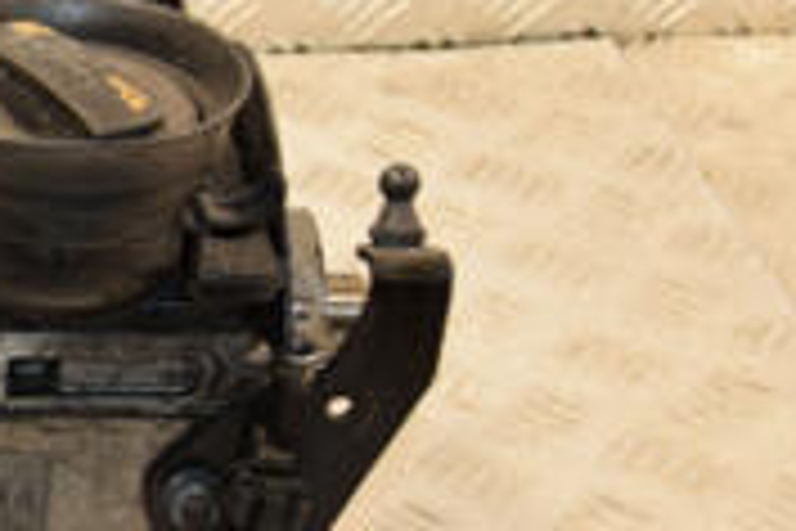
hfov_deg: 13.3
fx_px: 3140
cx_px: -544
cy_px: 279
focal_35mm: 142
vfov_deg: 9.7
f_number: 5
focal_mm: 28
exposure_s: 1/200
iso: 800
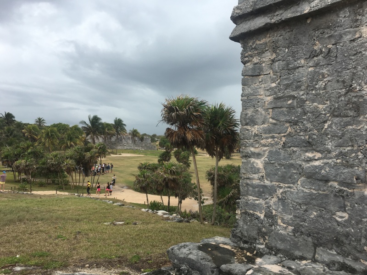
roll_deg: -1.4
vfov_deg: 48.2
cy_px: 138
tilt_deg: +0.6
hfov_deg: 61.7
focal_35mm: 29
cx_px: 184
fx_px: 307
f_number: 2.2
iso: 25
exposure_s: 1/801
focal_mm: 4.15
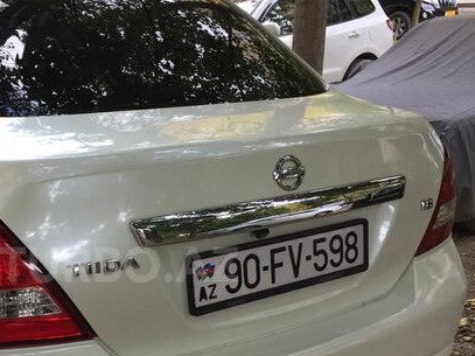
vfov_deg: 30.4
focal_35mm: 47
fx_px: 645
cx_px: 119
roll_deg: -0.6
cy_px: 264
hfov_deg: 39.4
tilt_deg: -17.7
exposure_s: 1/122
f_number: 2.2
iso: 32
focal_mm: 4.15
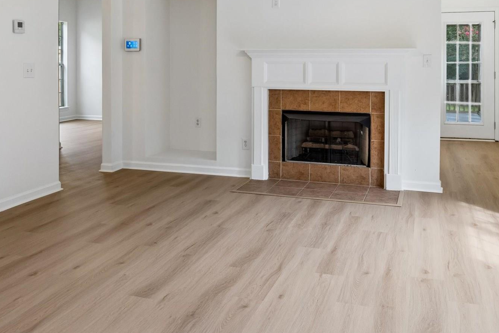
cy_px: 67
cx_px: 256
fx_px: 513
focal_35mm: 37
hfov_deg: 51.9
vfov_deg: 34.9
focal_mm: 16
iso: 400
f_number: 13
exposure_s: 1/8
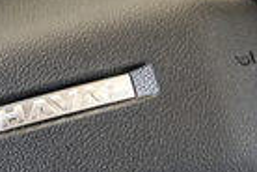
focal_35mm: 394
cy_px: 135
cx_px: 107
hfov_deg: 5.2
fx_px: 2813
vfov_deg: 3.5
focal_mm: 53
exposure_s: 1/125
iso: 1600
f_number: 3.2
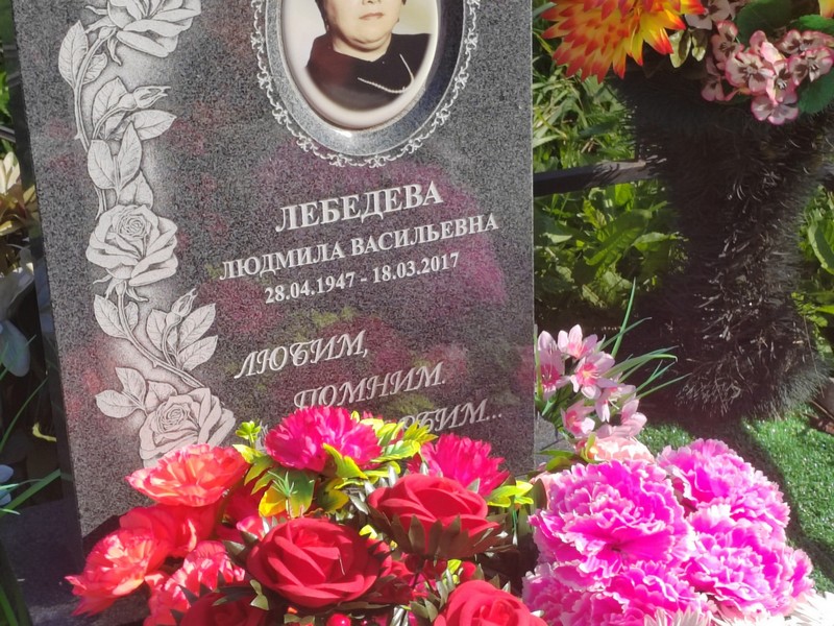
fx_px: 2096
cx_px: 417
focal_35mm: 87
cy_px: 313
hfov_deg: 22.5
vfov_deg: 17.0
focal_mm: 5.52
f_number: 1.9
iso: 100
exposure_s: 1/920
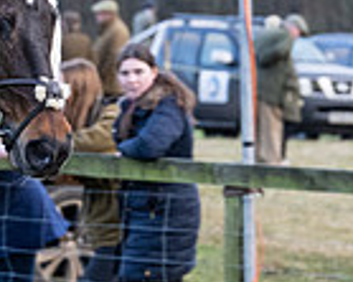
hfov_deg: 3.3
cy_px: 206
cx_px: -57
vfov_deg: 2.6
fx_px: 6181
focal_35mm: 592
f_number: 4
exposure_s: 1/400
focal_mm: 87
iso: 1000
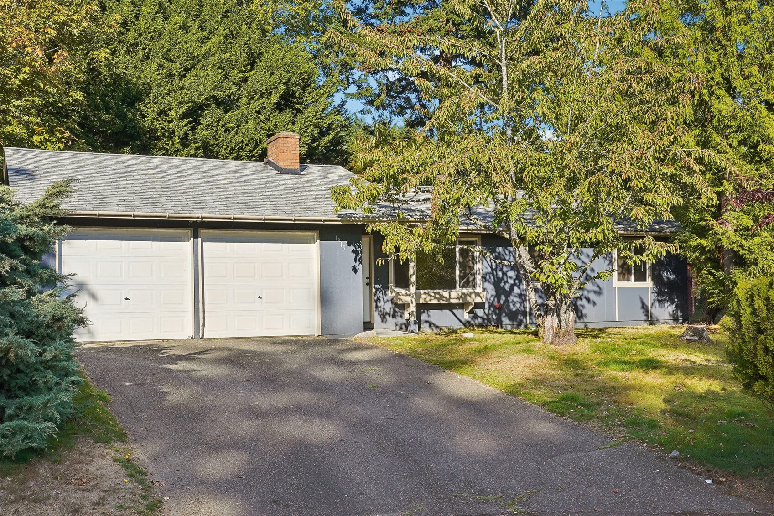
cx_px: 387
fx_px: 838
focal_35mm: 39
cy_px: 258
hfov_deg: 49.6
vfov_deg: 34.2
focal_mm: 26
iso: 100
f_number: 8
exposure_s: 1/200
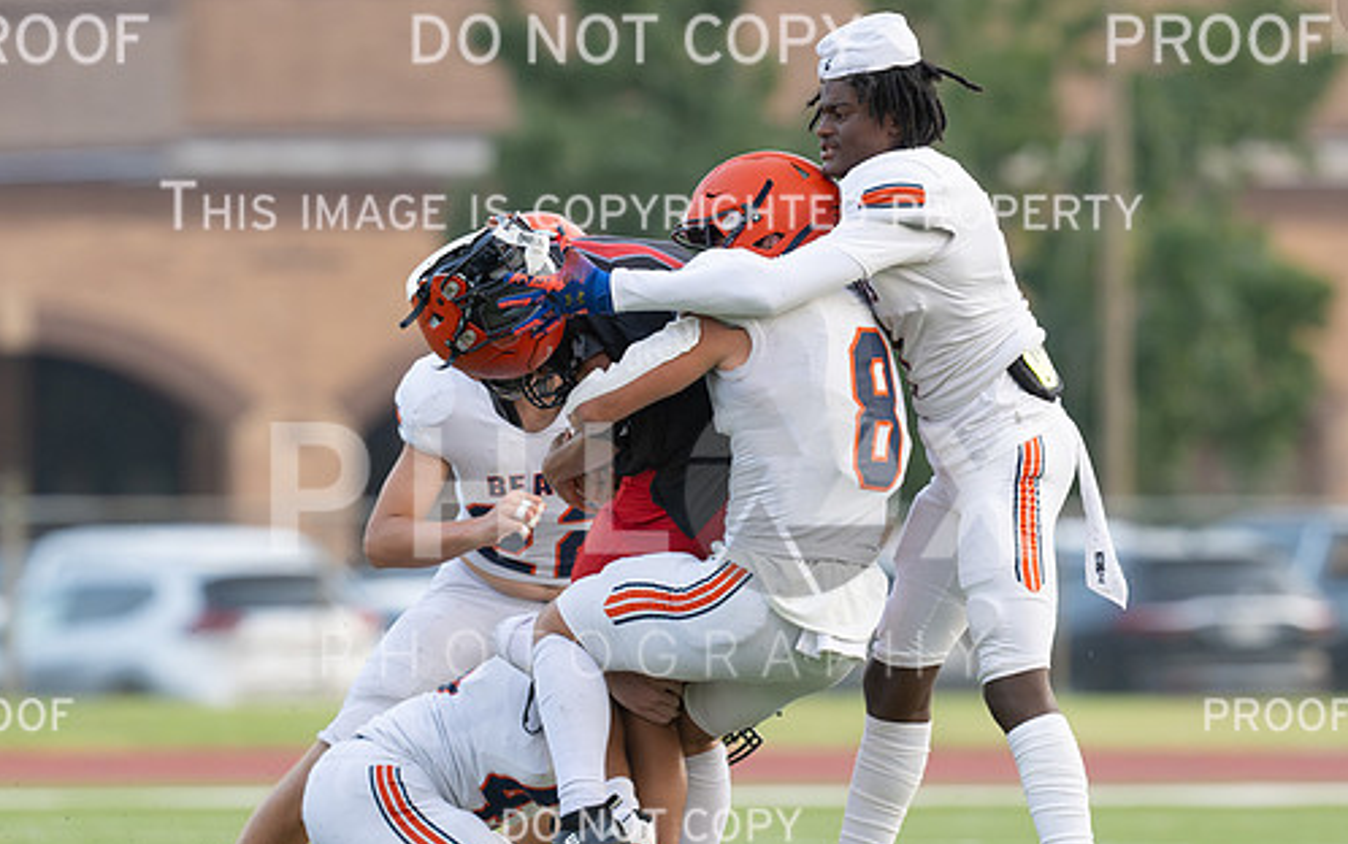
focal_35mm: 620
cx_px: 679
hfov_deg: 3.4
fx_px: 22793
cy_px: 612
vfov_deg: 2.1
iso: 2800
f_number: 5.6
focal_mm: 400
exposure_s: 1/1000
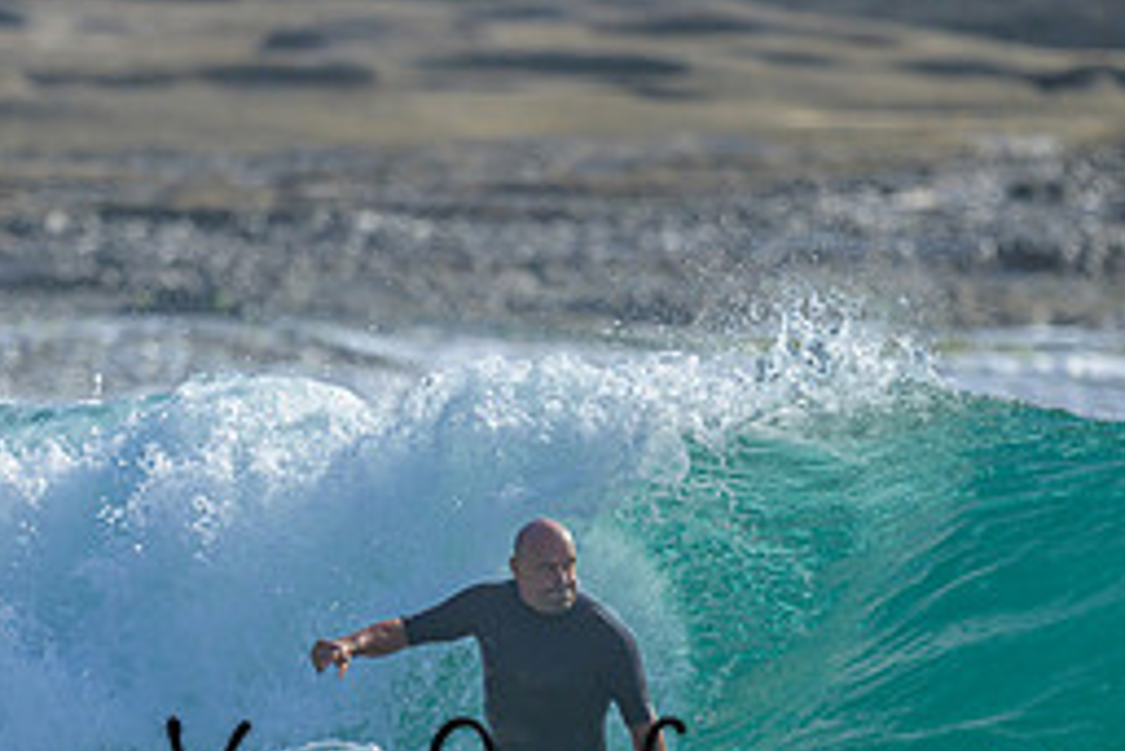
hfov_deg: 1.1
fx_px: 56623
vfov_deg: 0.8
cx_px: 620
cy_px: 749
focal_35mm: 1811
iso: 220
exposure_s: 1/2000
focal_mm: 800
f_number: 6.3
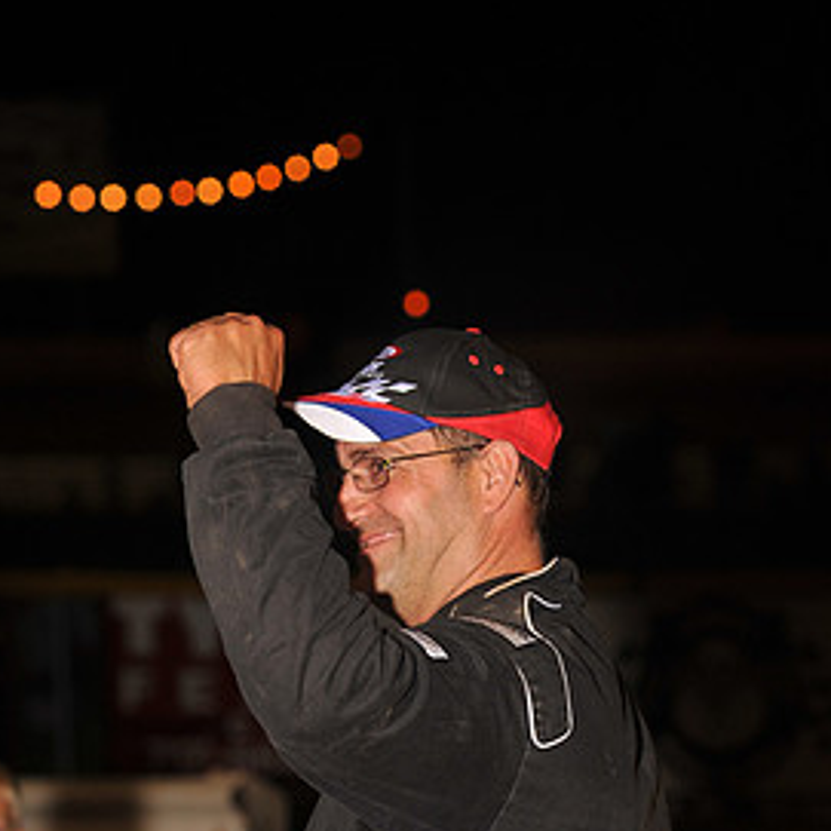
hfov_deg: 7.7
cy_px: 810
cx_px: 322
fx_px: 6165
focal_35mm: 227
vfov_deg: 7.7
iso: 500
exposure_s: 1/250
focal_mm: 125
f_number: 5.6
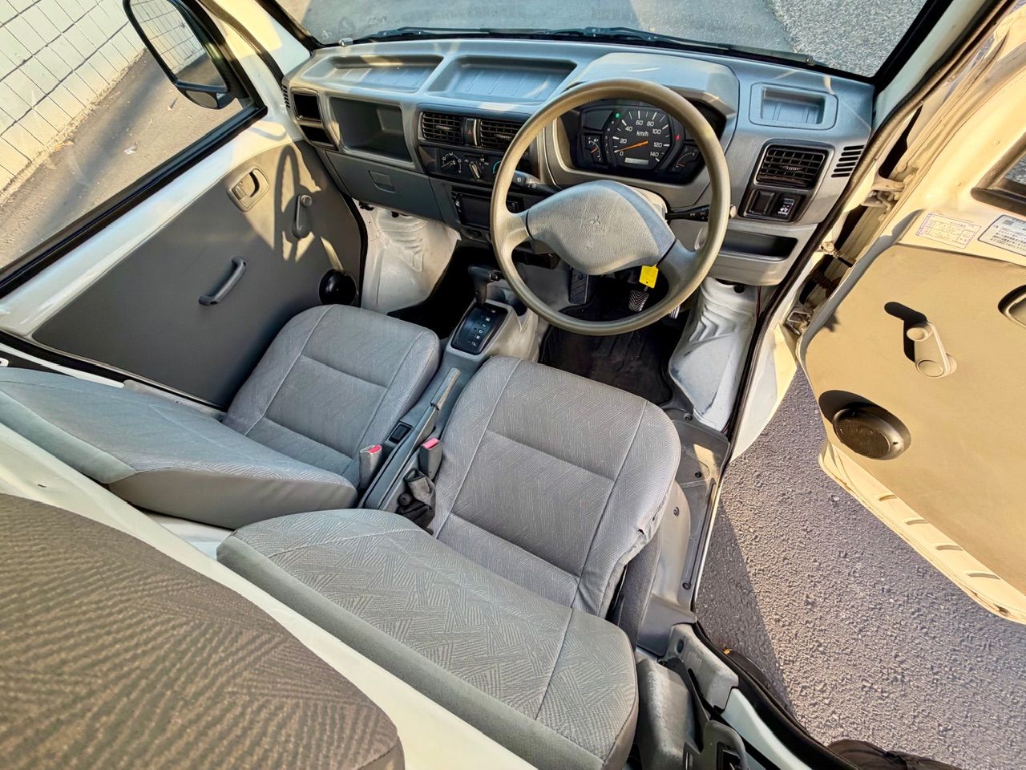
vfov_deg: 85.7
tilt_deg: -58.7
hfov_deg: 102.1
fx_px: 415
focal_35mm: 14
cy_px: 385
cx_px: 513
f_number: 2.2
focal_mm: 2.22
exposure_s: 1/121
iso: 125
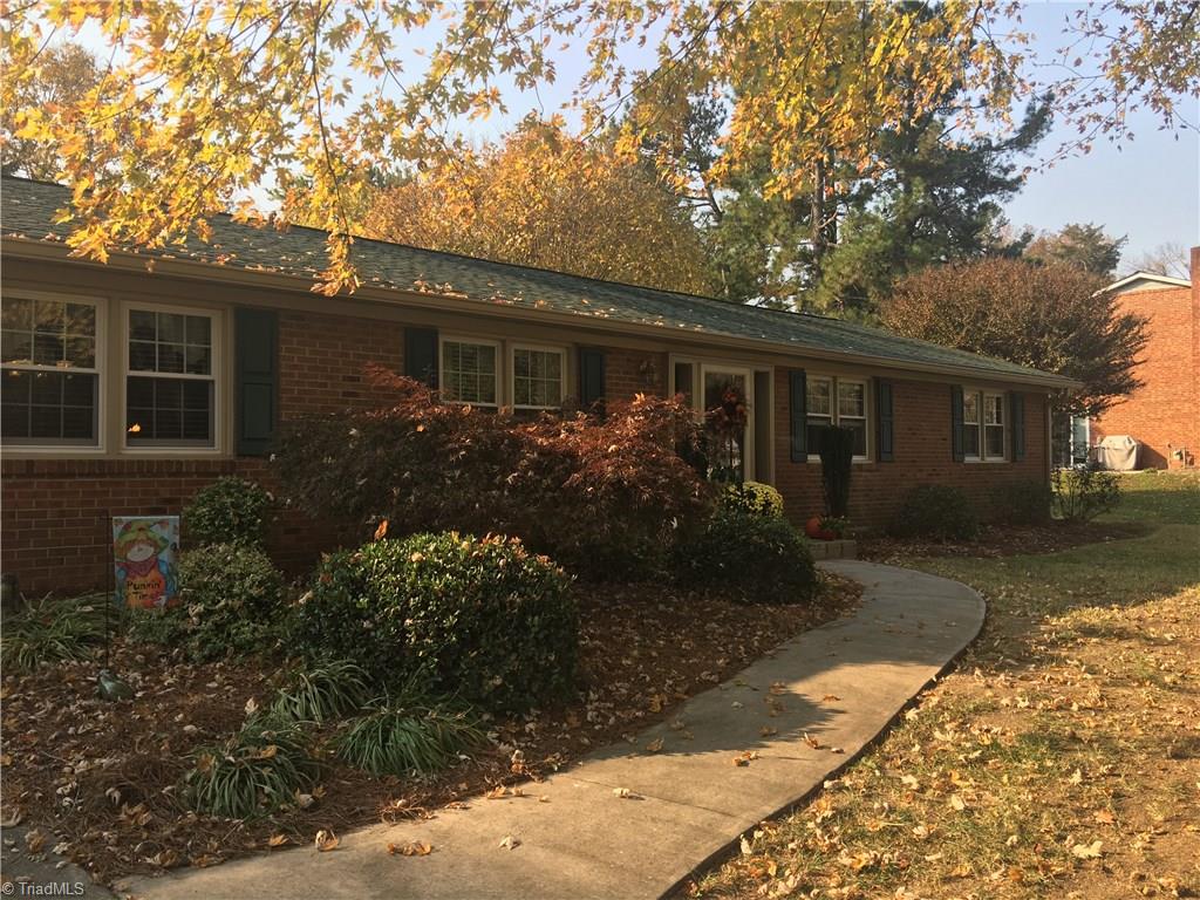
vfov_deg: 48.2
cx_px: 600
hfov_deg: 61.7
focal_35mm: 29
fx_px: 1005
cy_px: 450
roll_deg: -0.3
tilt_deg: +2.0
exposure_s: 1/437
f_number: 2.2
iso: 25
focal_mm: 4.15
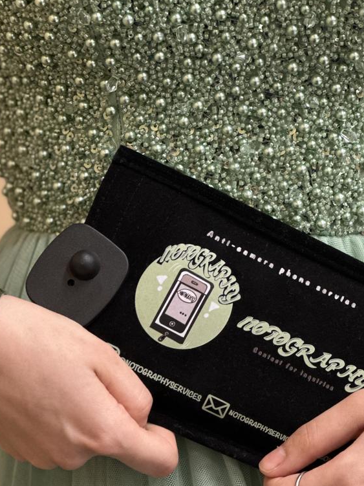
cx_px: 220
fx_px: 1725
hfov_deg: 12.0
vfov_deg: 15.9
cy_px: 361
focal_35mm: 123
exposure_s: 1/33
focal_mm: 9
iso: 250
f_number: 2.8
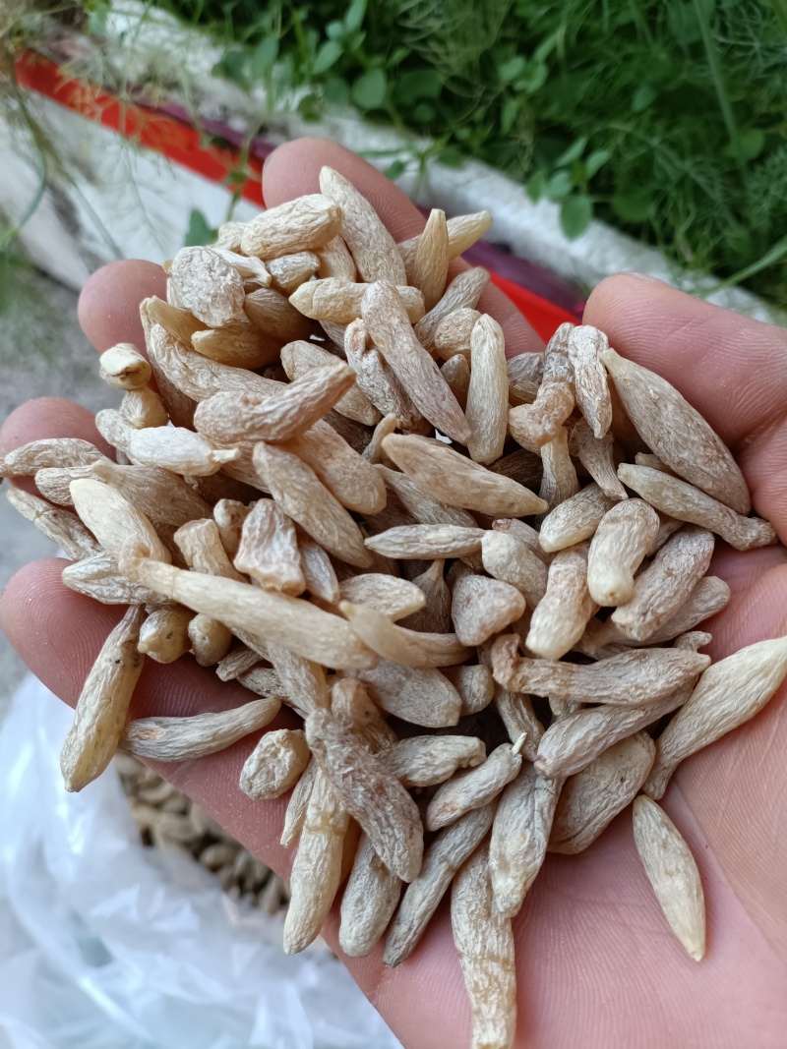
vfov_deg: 67.3
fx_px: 788
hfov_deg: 53.1
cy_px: 524
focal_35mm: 26
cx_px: 394
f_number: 1.8
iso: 217
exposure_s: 1/120
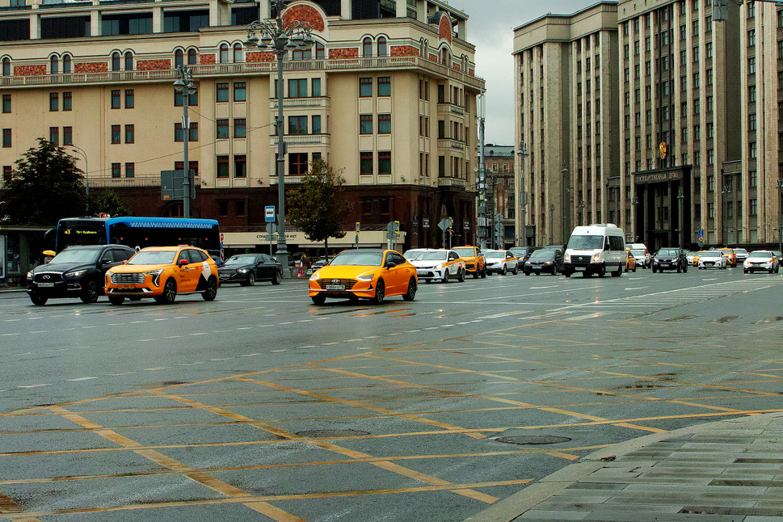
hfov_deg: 25.9
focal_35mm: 78
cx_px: 474
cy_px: 267
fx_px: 1696
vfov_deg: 17.5
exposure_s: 1/250
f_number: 8
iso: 100
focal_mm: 28
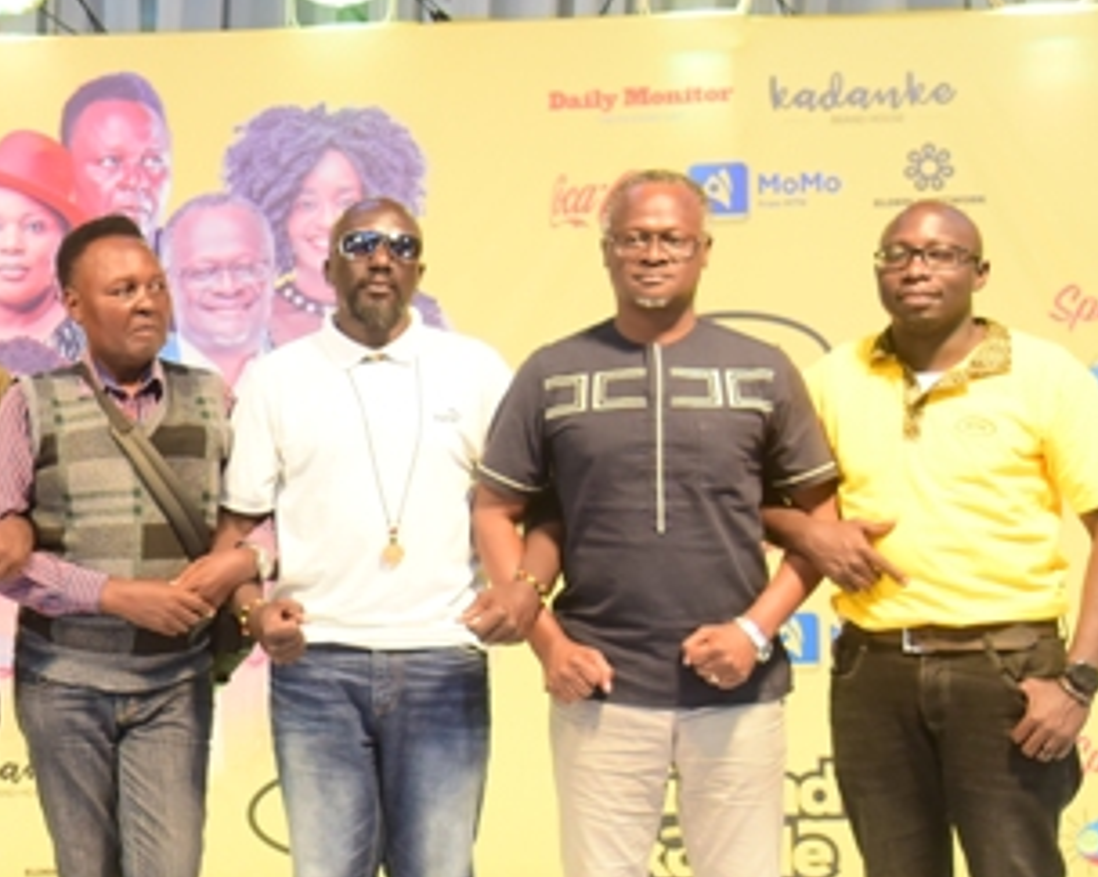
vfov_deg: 16.4
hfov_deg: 19.3
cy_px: 466
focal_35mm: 94
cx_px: -188
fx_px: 3054
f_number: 4
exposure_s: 1/200
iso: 2000
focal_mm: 38
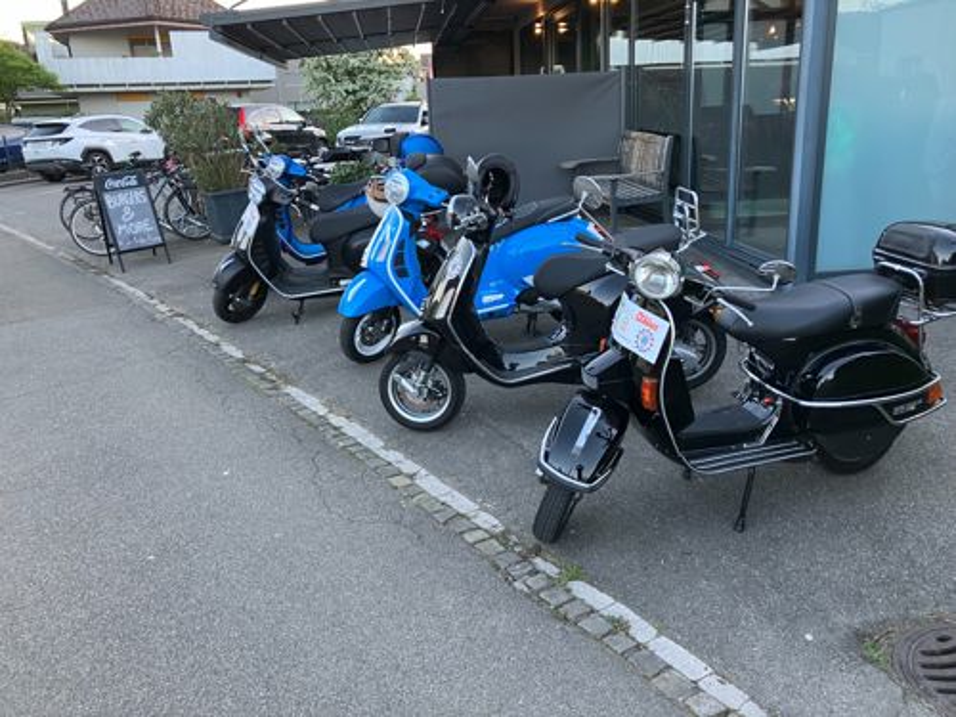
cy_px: 358
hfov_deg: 63.4
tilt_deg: -13.8
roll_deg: +2.4
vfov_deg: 49.7
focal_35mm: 28
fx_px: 773
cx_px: 478
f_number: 1.8
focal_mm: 3.99
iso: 50
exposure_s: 1/50
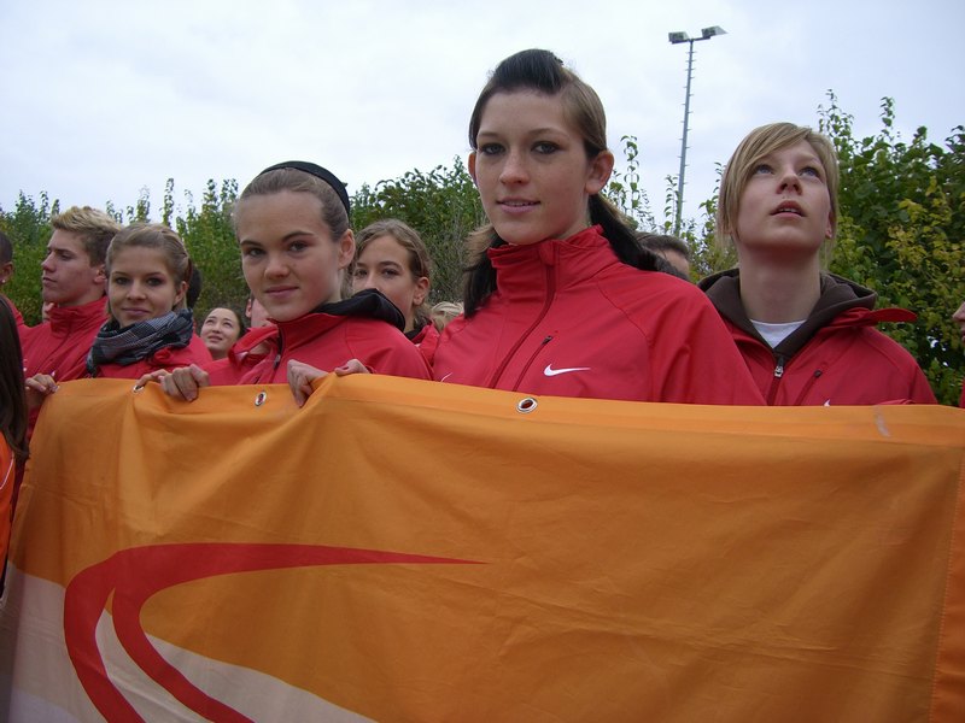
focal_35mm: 38
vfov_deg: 37.7
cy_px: 362
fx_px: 1059
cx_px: 482
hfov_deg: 49.0
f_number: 2.7
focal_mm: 6.2
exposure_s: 1/250
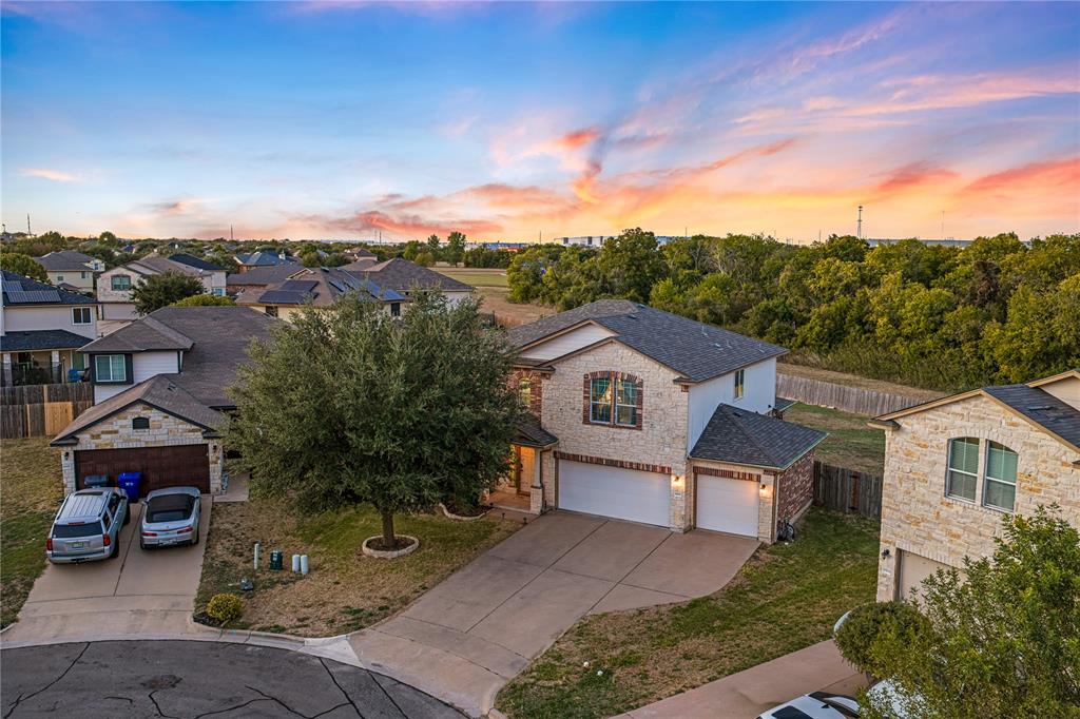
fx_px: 840
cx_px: 540
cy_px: 360
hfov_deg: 65.5
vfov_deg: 46.4
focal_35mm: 28
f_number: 2.8
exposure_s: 1/15
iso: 200
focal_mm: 14.45
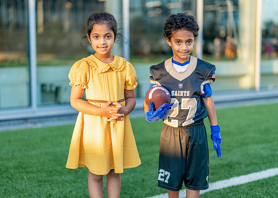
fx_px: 460
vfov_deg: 24.3
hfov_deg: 33.6
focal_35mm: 58
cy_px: 94
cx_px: 145
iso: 200
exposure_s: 1/1000
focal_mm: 50
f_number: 1.2
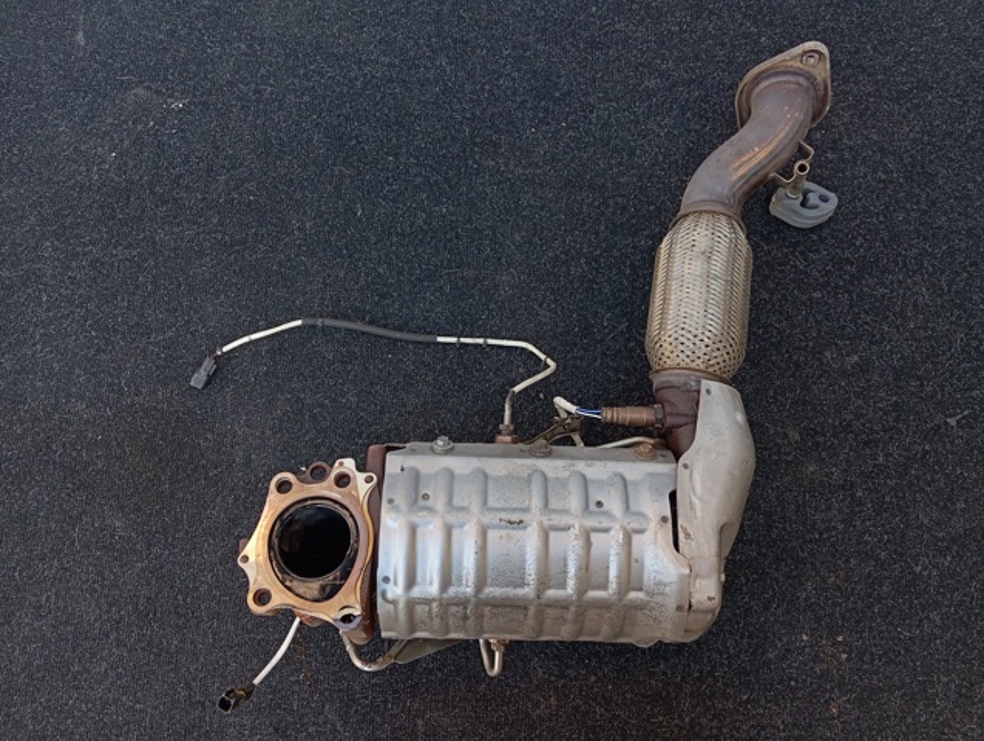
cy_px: 370
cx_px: 492
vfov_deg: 49.9
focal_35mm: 28
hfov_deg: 63.4
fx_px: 797
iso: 104
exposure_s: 1/100
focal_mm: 4.22
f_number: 1.8
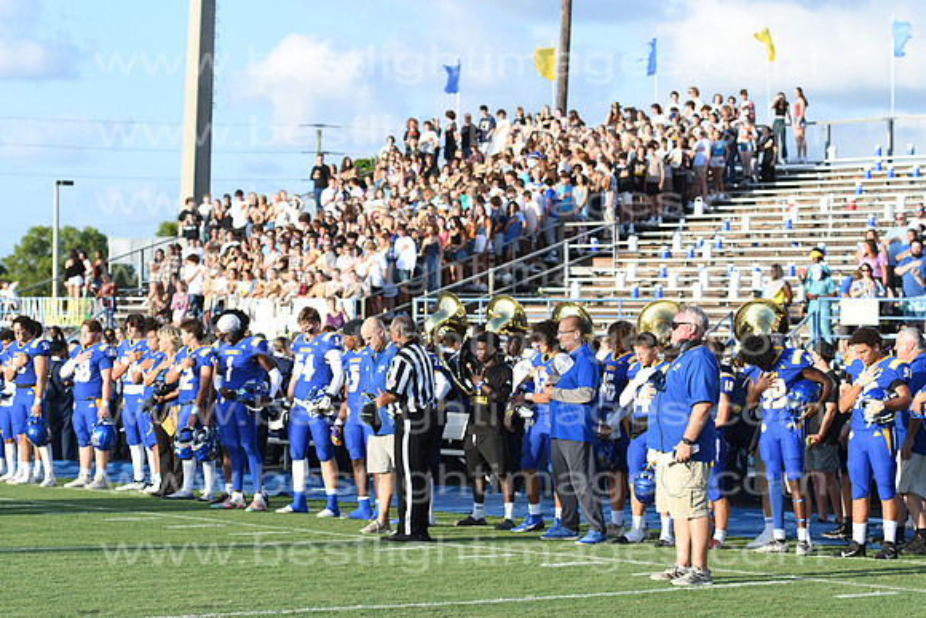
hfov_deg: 19.5
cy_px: 309
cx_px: 463
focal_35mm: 105
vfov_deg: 13.0
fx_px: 2701
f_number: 5.6
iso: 125
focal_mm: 70
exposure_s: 1/500
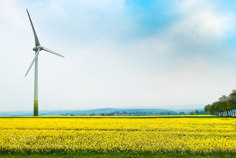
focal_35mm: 39
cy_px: 79
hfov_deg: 49.5
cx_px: 118
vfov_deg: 34.3
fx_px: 256
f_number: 9
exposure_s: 1/125
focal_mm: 26
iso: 100
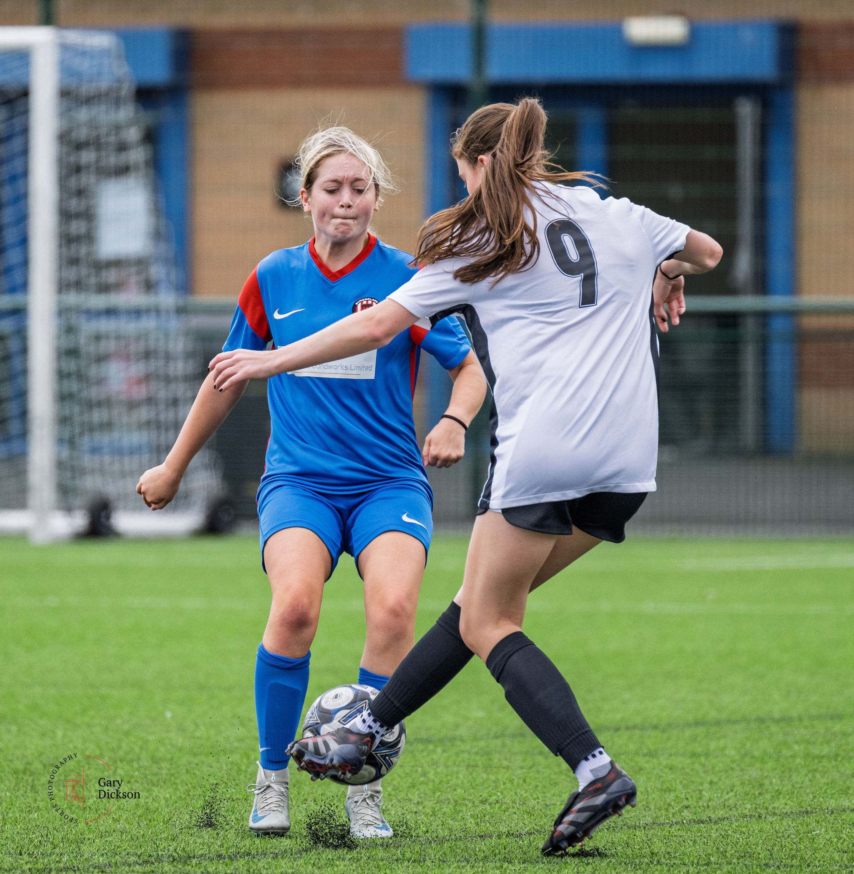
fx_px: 18233
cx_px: 304
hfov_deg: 2.7
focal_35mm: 645
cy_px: 328
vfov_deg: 2.7
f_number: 5.6
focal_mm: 380
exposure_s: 1/1600
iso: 900
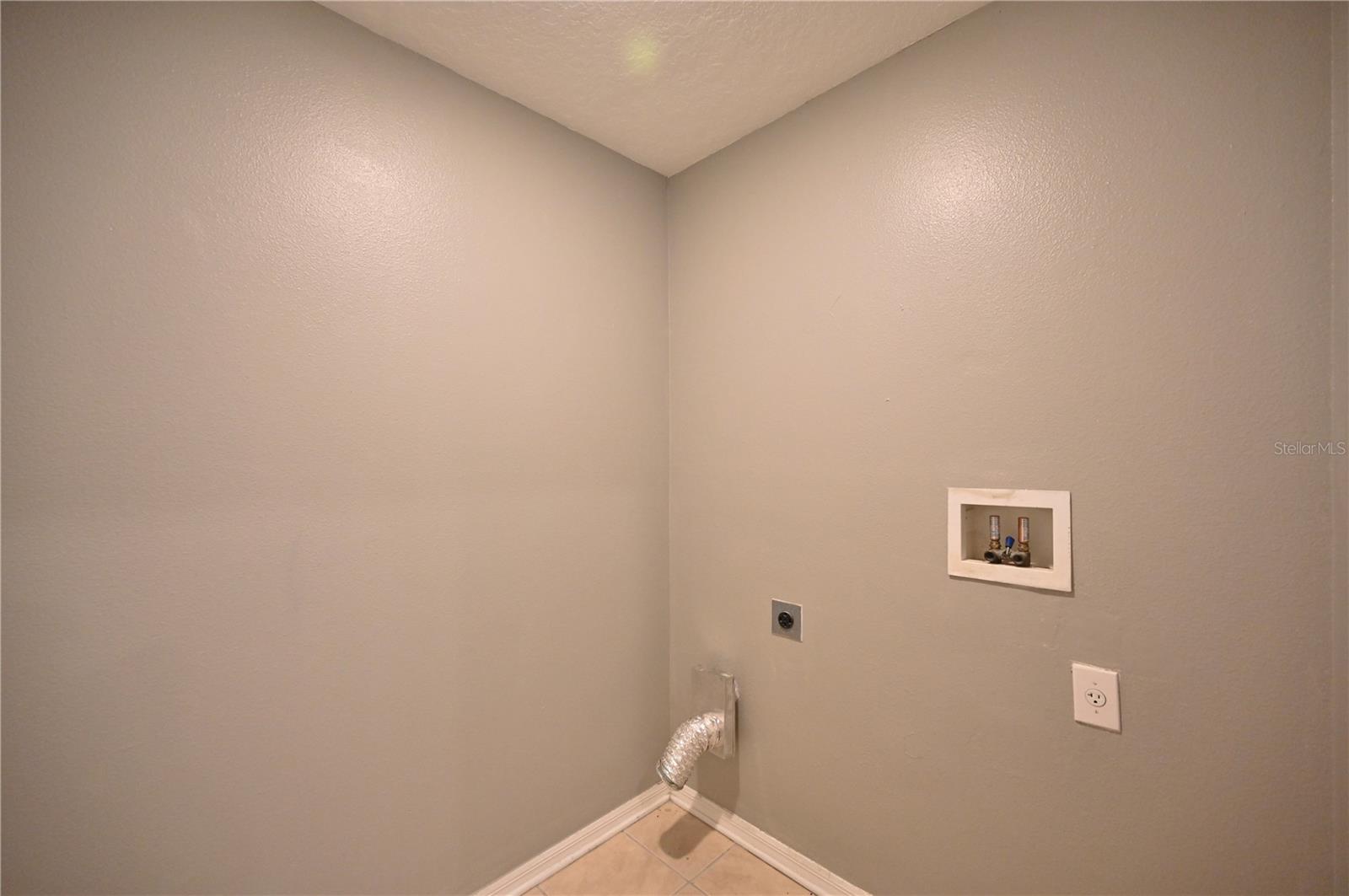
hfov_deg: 104.3
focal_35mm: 14
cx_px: 674
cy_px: 448
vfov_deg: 81.1
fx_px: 524
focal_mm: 14
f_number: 4
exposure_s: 1/125
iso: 1600
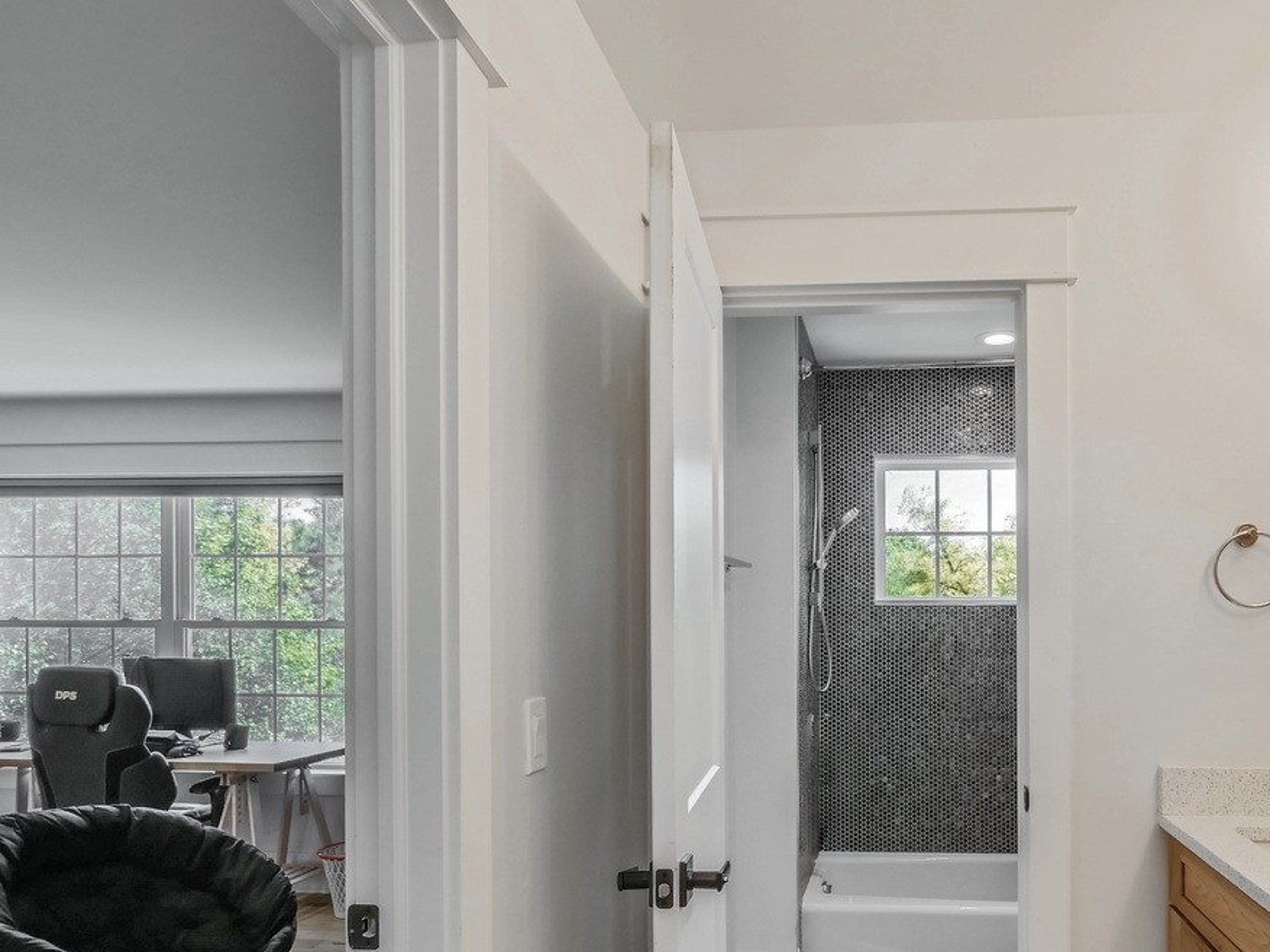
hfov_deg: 71.6
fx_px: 843
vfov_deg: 56.3
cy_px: 700
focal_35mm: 23
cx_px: 853
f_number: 8
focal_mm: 7
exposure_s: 1/50
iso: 400
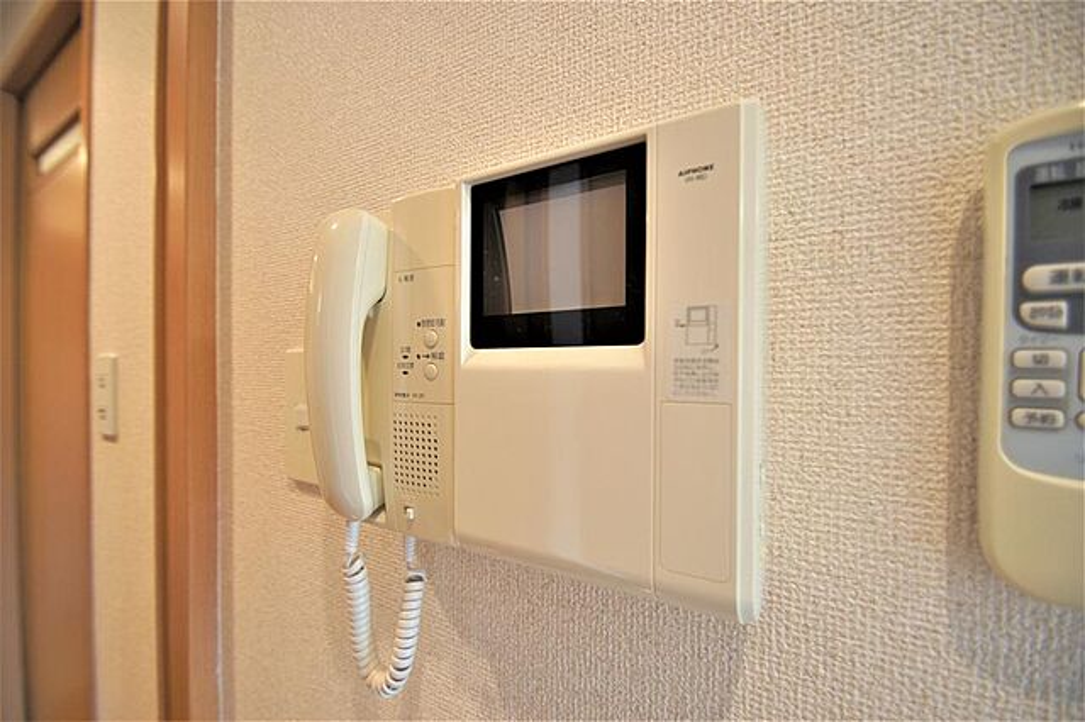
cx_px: 542
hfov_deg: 100.4
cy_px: 361
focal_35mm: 15
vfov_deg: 77.3
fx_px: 452
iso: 200
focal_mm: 10
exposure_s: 1/30
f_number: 3.5
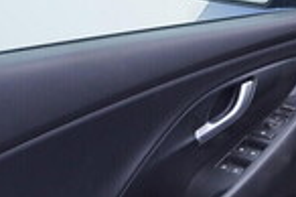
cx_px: 410
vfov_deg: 10.1
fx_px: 1117
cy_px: 90
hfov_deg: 14.3
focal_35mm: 136
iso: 125
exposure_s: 1/50
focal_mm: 24
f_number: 3.2
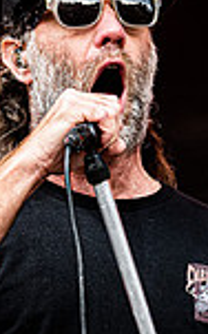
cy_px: 293
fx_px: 3247
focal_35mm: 357
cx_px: 206
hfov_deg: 3.7
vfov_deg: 5.9
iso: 1600
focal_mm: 90
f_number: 4
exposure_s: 1/640
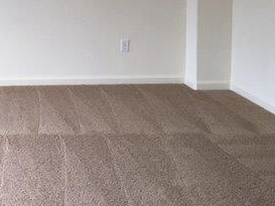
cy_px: -7
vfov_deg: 20.8
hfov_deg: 26.8
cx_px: -6
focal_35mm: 68
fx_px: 540
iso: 25
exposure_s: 1/40
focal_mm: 4.15
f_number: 2.2
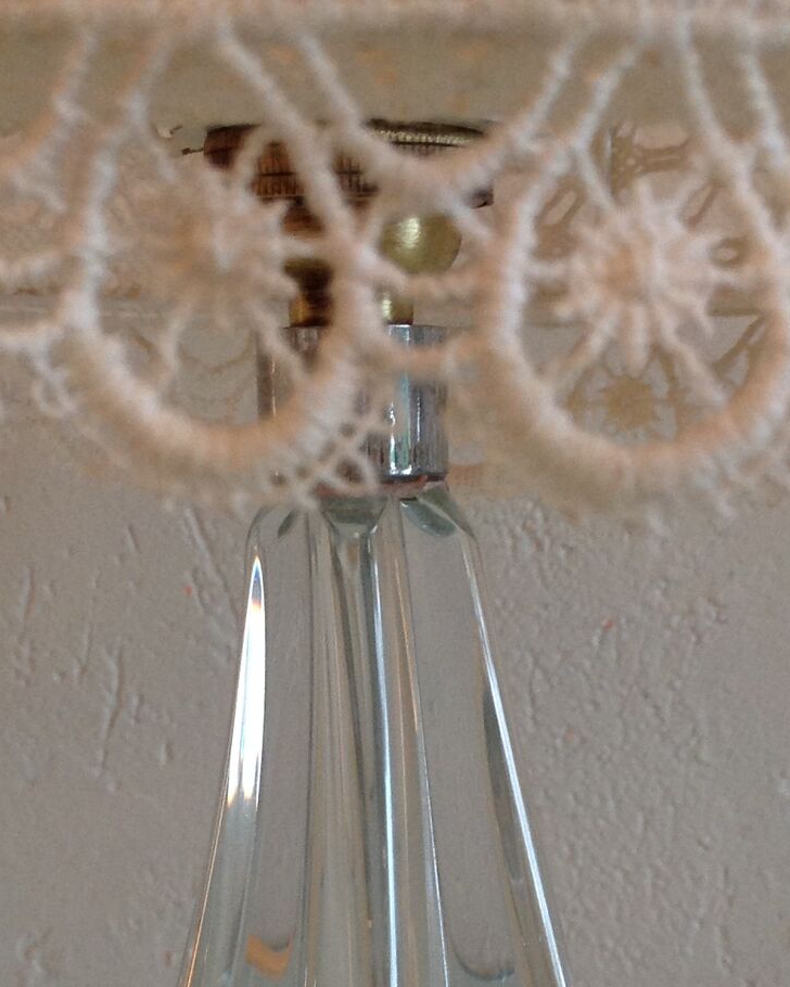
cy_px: 839
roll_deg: +1.9
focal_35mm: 75
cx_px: 360
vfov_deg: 24.8
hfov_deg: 20.4
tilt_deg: -10.7
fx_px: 2192
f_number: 2.4
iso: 125
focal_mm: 4.28
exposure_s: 1/17
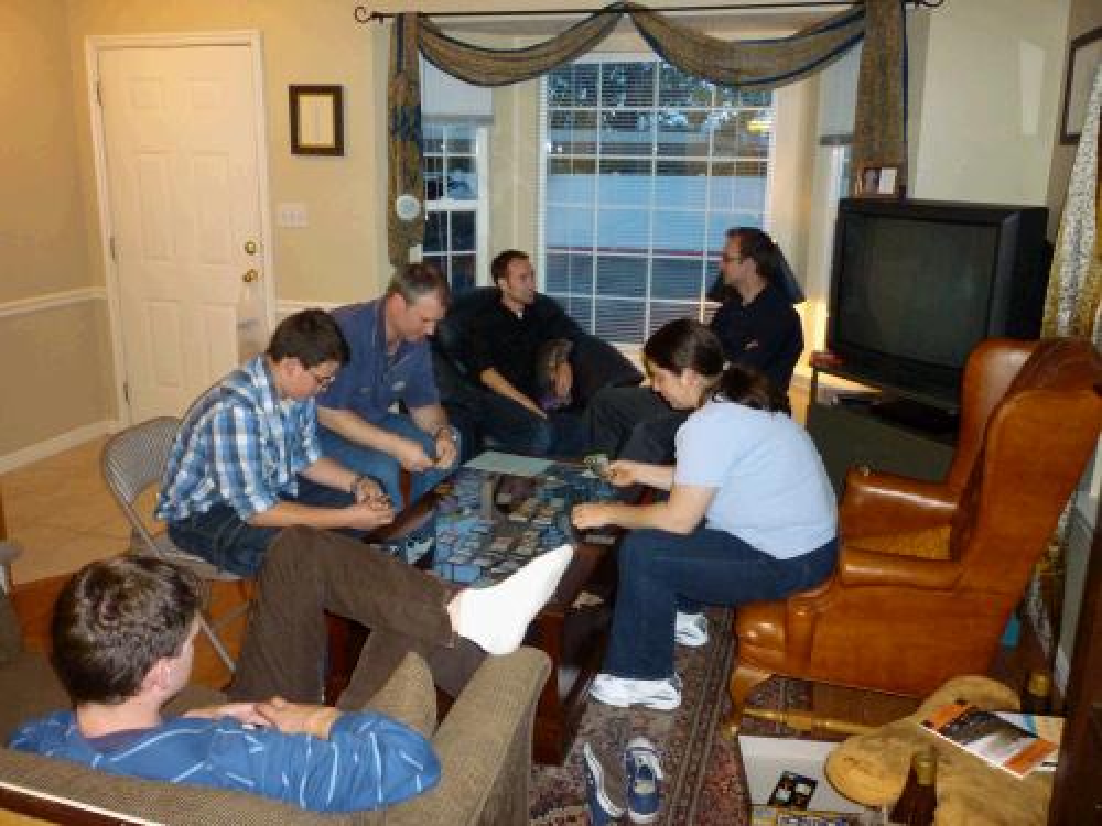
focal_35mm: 29
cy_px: 413
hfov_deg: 61.7
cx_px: 551
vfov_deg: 48.2
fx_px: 923
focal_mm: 5.2
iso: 500
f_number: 3.3
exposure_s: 1/30
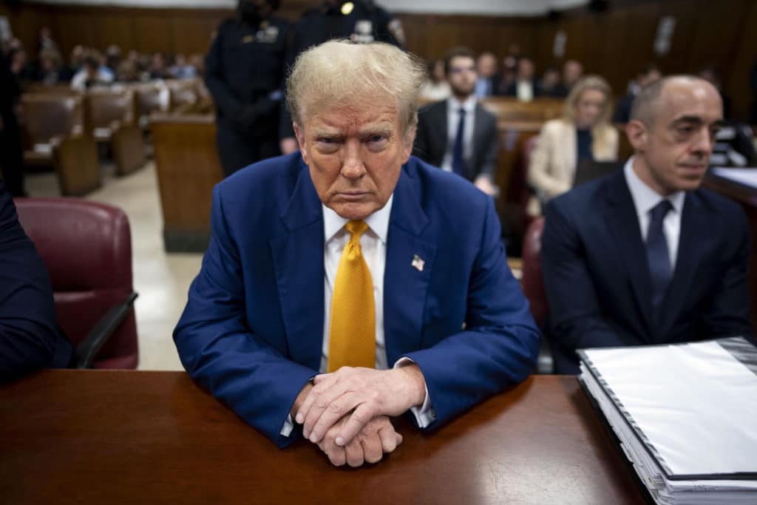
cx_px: 378
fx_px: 505
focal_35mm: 24
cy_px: 252
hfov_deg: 73.7
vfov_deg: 53.1
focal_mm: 24
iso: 1600
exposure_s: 1/200
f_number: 1.4
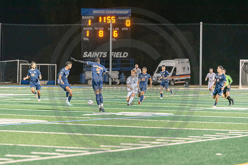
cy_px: 82
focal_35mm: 201
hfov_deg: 10.2
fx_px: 1385
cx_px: 124
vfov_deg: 6.8
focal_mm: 200
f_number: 2.8
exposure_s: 1/500
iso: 3200
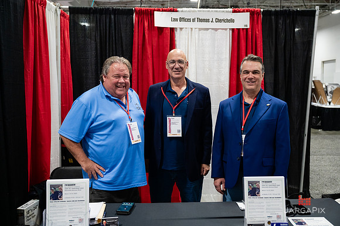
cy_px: 113
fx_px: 332
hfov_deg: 54.3
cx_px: 170
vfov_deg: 37.7
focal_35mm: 35
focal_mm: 35
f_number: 3.2
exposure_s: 1/200
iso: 3200
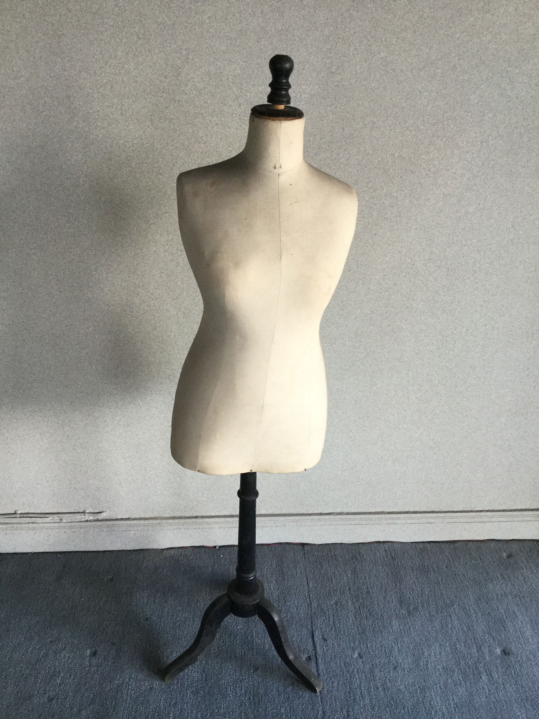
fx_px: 644
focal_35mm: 31
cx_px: 270
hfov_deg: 45.4
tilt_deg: -24.5
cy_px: 360
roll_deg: -1.3
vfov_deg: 58.4
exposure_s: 1/33
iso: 64
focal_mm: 3.3
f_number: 2.4
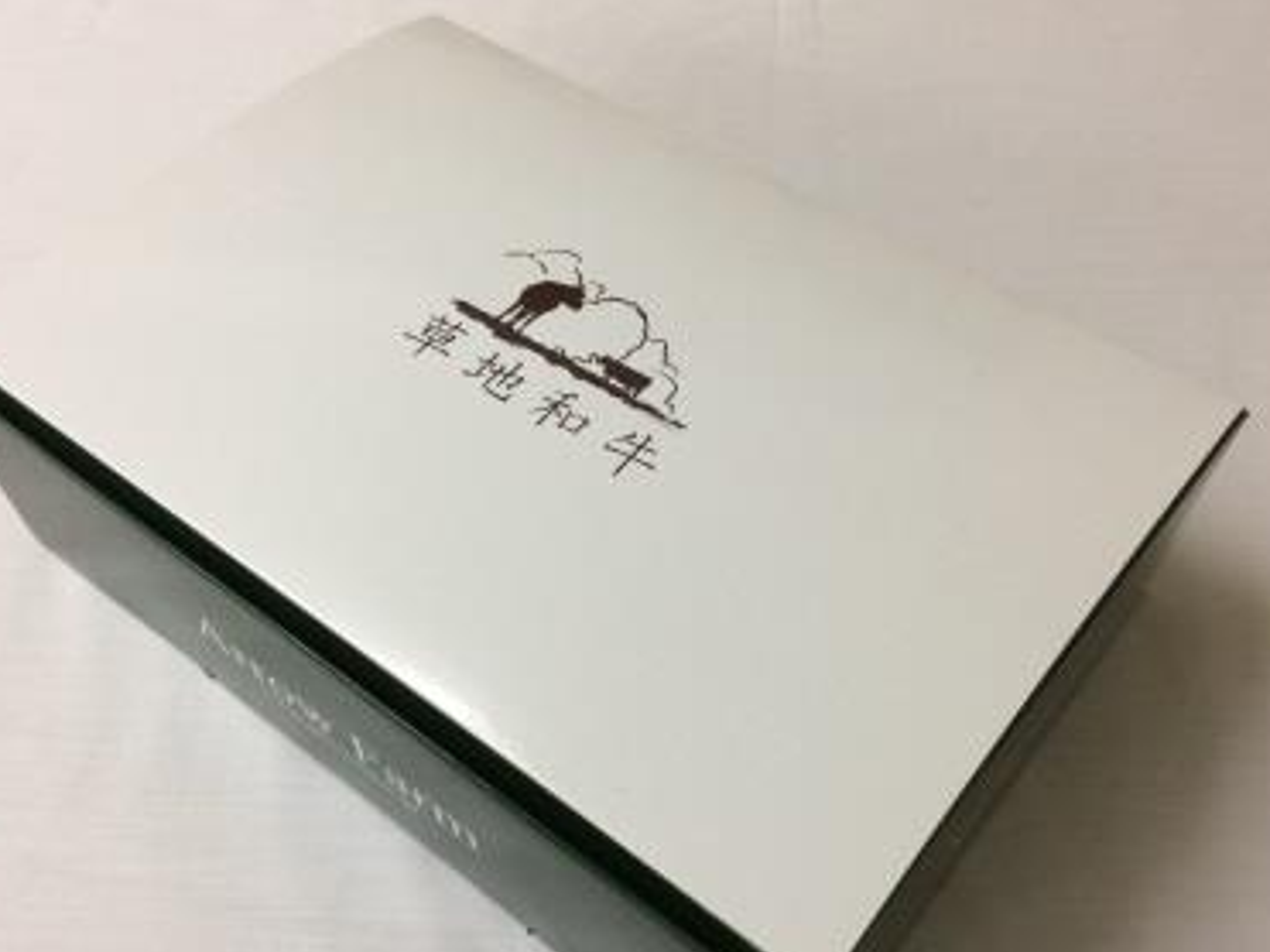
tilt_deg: -54.7
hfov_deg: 52.6
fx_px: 1284
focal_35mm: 35
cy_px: 568
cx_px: 609
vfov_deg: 40.5
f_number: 2.2
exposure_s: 1/40
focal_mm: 4.15
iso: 40
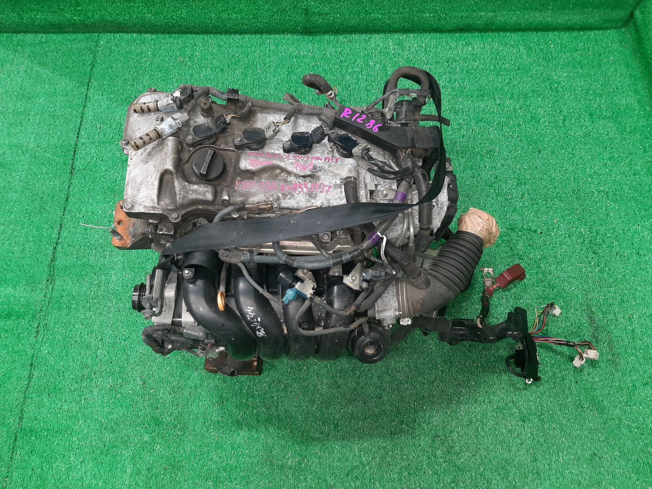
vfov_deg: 53.1
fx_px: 490
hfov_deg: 67.3
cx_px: 326
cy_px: 244
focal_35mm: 26
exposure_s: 1/50
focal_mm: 3.93
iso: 138
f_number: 1.7
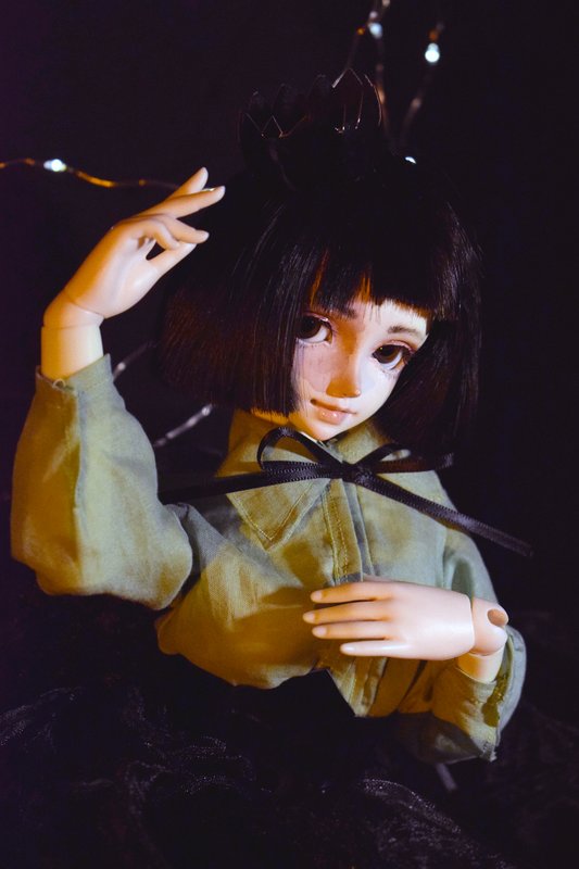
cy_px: 434
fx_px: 1991
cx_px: 290
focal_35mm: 82
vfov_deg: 24.6
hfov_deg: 16.5
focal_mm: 55
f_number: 5.6
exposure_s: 1/80
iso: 4000
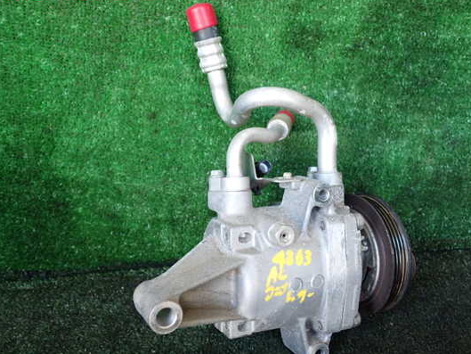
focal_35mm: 34
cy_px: 181
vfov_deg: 41.8
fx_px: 463
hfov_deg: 53.8
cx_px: 265
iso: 200
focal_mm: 5.4
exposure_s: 1/50
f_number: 2.3
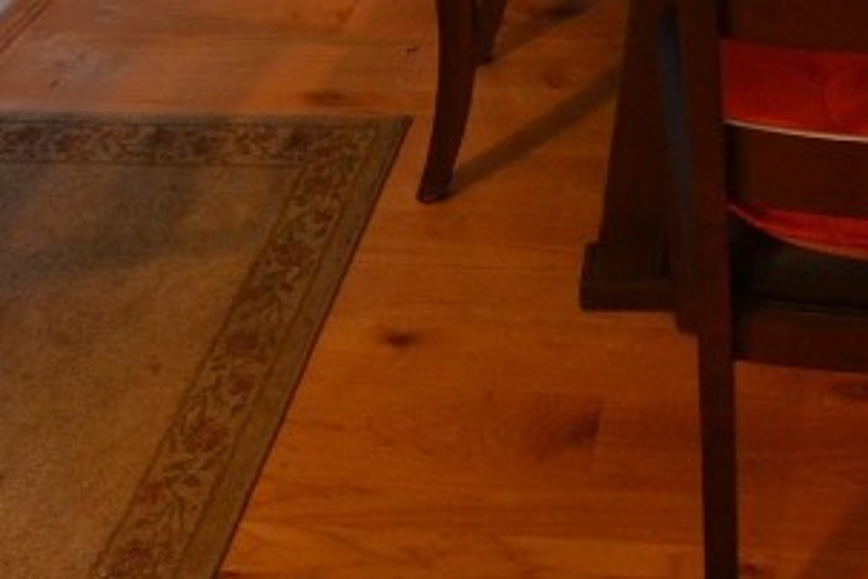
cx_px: 645
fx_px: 1374
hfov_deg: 34.4
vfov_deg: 19.6
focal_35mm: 57
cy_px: -367
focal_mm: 10
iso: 800
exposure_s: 1/60
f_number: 3.5
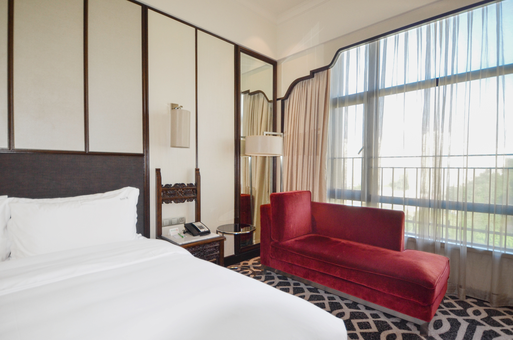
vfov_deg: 67.1
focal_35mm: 18
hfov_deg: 90.1
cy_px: 170
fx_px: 256
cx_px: 256
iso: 320
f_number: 3.8
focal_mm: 12
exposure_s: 1/125
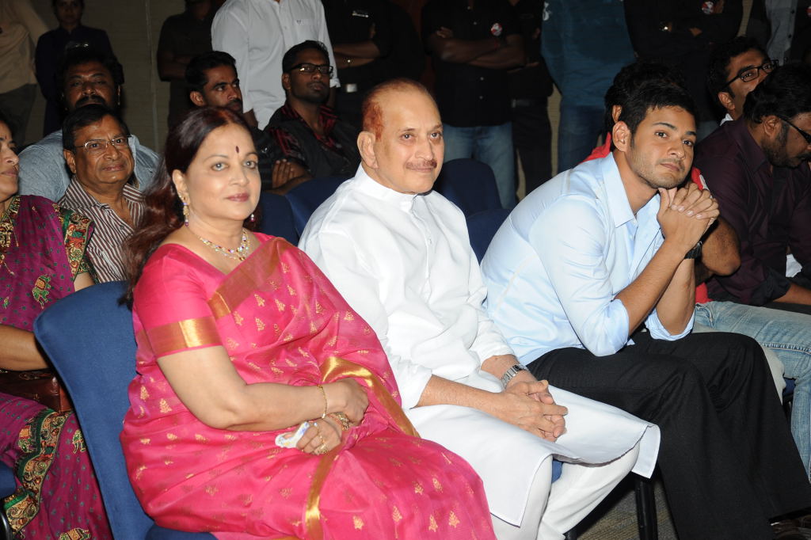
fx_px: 2139
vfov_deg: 14.4
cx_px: 406
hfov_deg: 21.5
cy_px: 270
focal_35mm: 95
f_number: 6.3
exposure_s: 1/125
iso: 500
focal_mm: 95
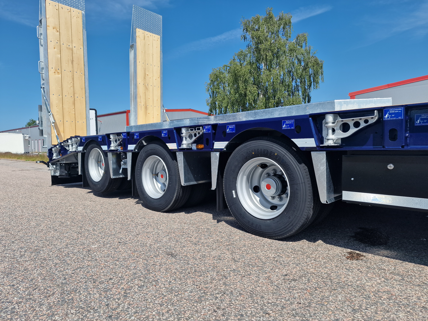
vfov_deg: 58.9
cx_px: 214
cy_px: 160
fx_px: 284
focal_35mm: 23
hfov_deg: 73.9
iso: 50
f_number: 1.8
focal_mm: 6.4
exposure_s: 1/1488
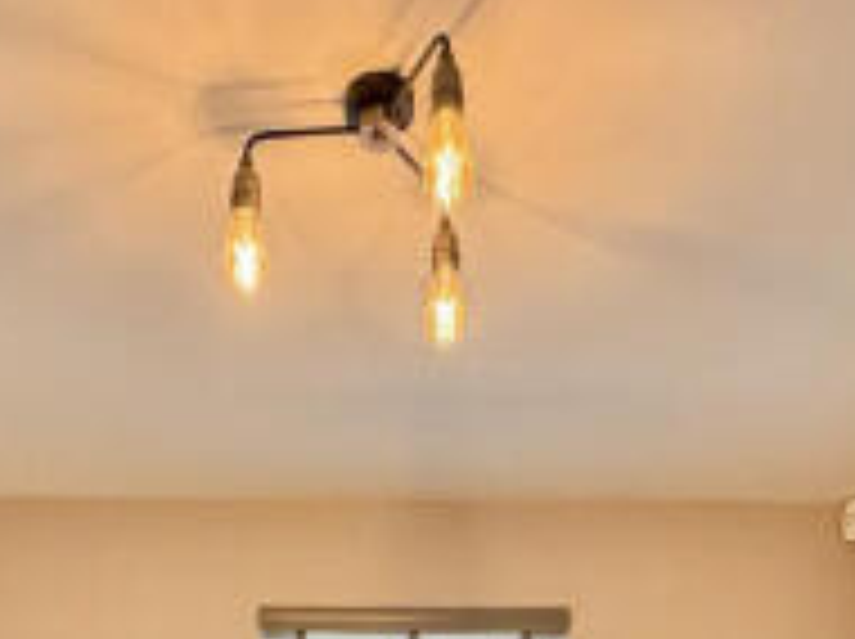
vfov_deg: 25.9
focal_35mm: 43
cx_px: 358
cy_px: 929
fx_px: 1061
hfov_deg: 43.8
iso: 200
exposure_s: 1/99
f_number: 2.2
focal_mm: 2.22
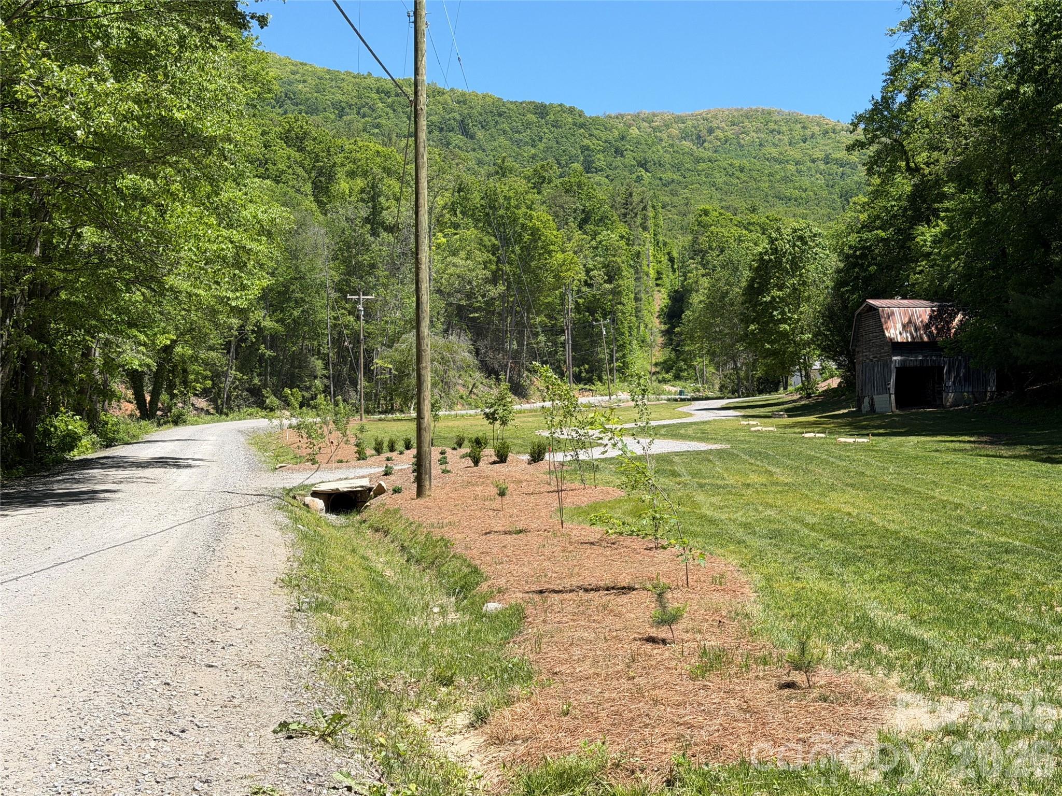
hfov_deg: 39.7
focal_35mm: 48
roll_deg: +0.9
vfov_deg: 30.3
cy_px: 398
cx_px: 531
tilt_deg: +1.7
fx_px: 1473
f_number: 1.78
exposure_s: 1/2976
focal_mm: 6.76
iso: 64
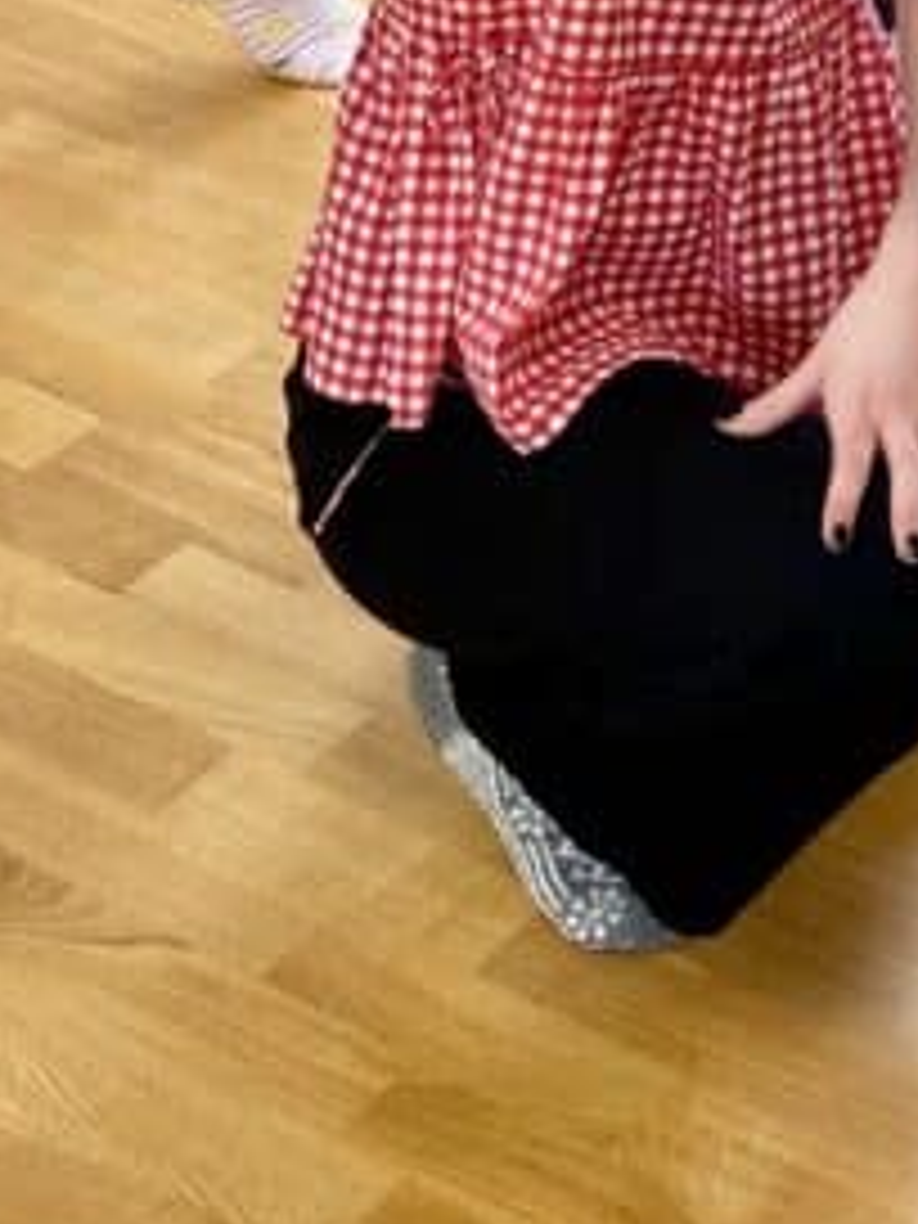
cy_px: -594
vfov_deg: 18.0
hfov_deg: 13.9
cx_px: 1467
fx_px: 3465
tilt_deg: -19.4
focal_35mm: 98
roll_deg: -2.0
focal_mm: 4.25
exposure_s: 1/100
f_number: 1.8
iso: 100
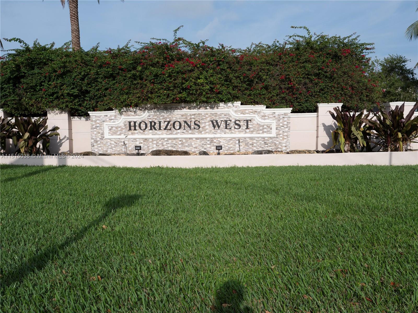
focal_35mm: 32
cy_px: 156
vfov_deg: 44.2
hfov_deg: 56.8
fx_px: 386
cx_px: 209
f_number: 7.1
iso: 200
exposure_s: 1/500
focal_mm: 16
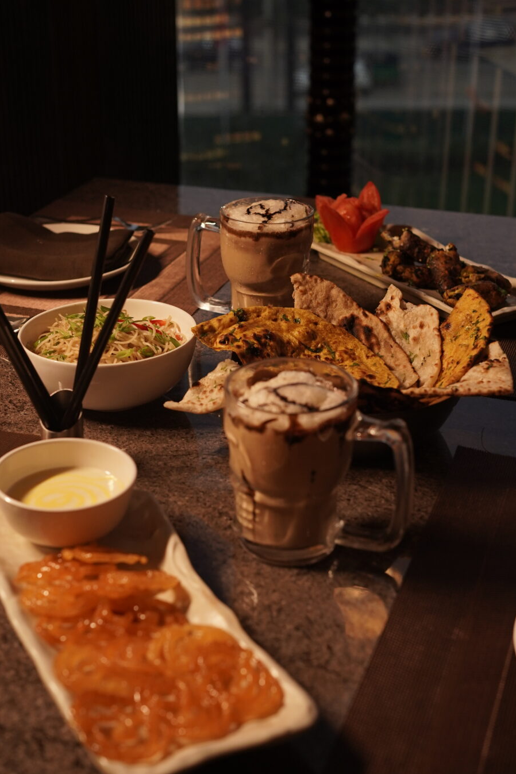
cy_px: 390
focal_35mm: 55
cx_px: 244
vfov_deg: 36.2
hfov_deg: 24.6
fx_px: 1182
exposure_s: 1/250
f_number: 4
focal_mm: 35
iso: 800
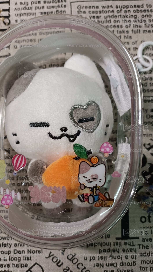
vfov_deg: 67.9
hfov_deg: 41.2
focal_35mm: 28
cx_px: 58
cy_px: 136
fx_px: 202
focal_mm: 4.74
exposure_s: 1/60
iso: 895
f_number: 1.79
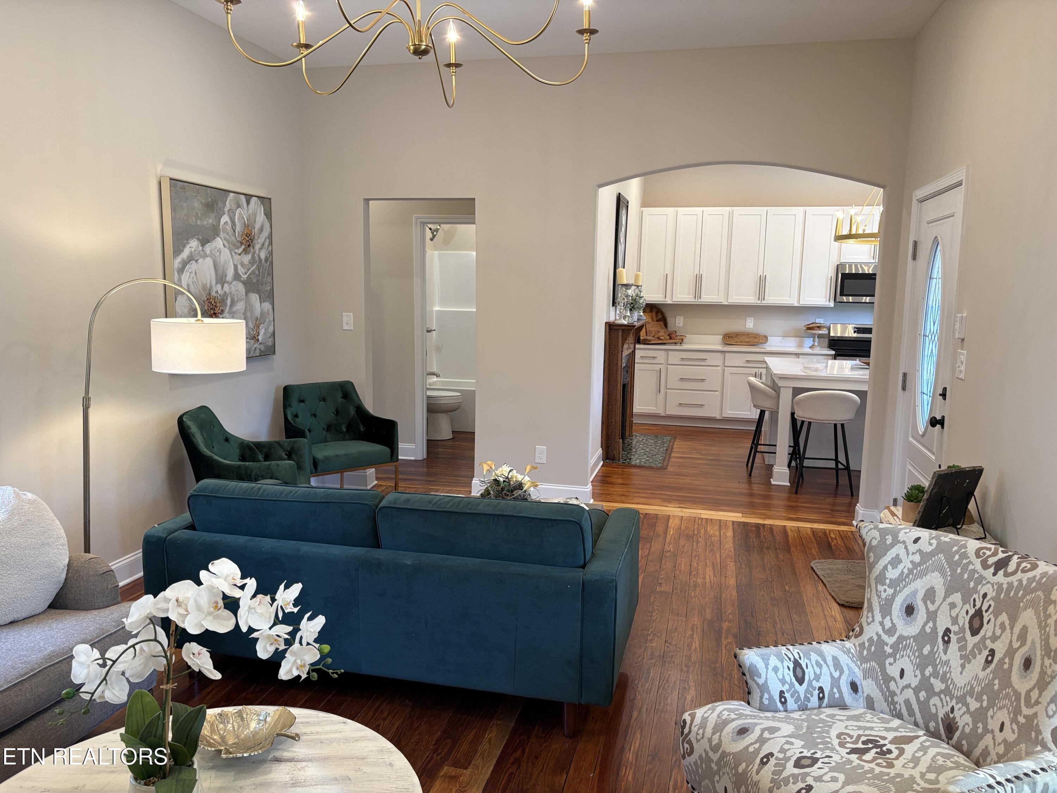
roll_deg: -0.7
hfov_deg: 67.3
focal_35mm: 26
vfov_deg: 53.1
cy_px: 396
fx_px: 794
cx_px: 528
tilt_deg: -7.5
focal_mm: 5.96
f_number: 1.6
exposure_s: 1/120
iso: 125
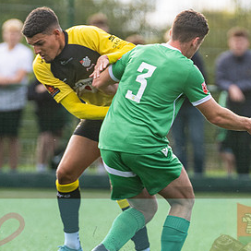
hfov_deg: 1.6
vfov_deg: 1.6
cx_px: 186
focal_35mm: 1104
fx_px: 9057
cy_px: 220
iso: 400
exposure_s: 1/1250
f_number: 4
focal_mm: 300
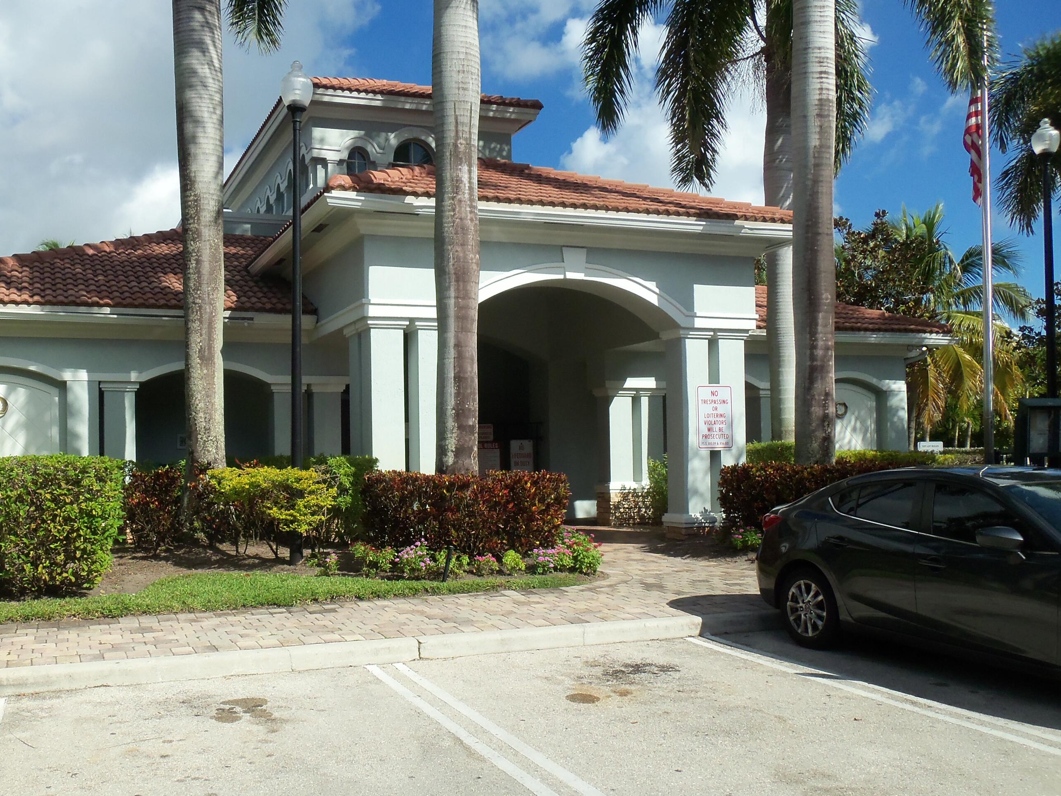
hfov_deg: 53.7
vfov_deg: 41.7
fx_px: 1042
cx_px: 449
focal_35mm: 34
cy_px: 444
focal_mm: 5.2
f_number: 8.6
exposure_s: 1/200
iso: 80
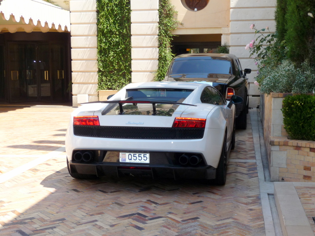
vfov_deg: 26.6
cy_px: 118
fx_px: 500
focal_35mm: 55
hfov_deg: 34.9
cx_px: 158
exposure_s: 1/250
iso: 100
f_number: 4.3
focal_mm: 9.3
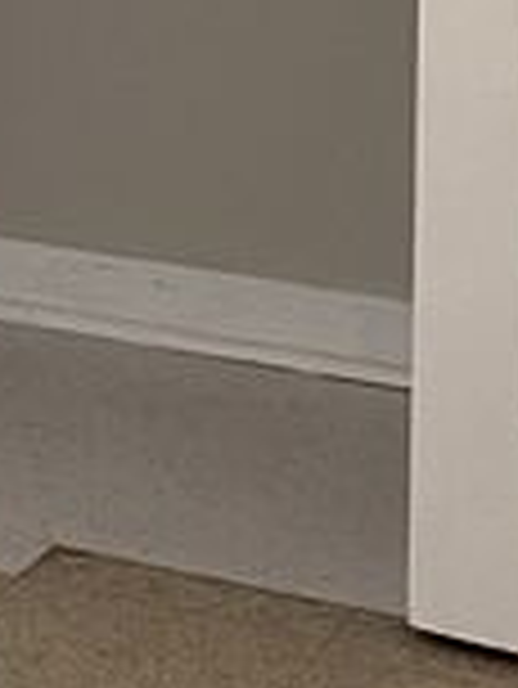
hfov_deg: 7.6
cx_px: -694
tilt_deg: -5.1
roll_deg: +1.2
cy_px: -603
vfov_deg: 10.1
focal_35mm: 183
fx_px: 3646
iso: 160
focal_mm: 4.25
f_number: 1.8
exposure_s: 1/60
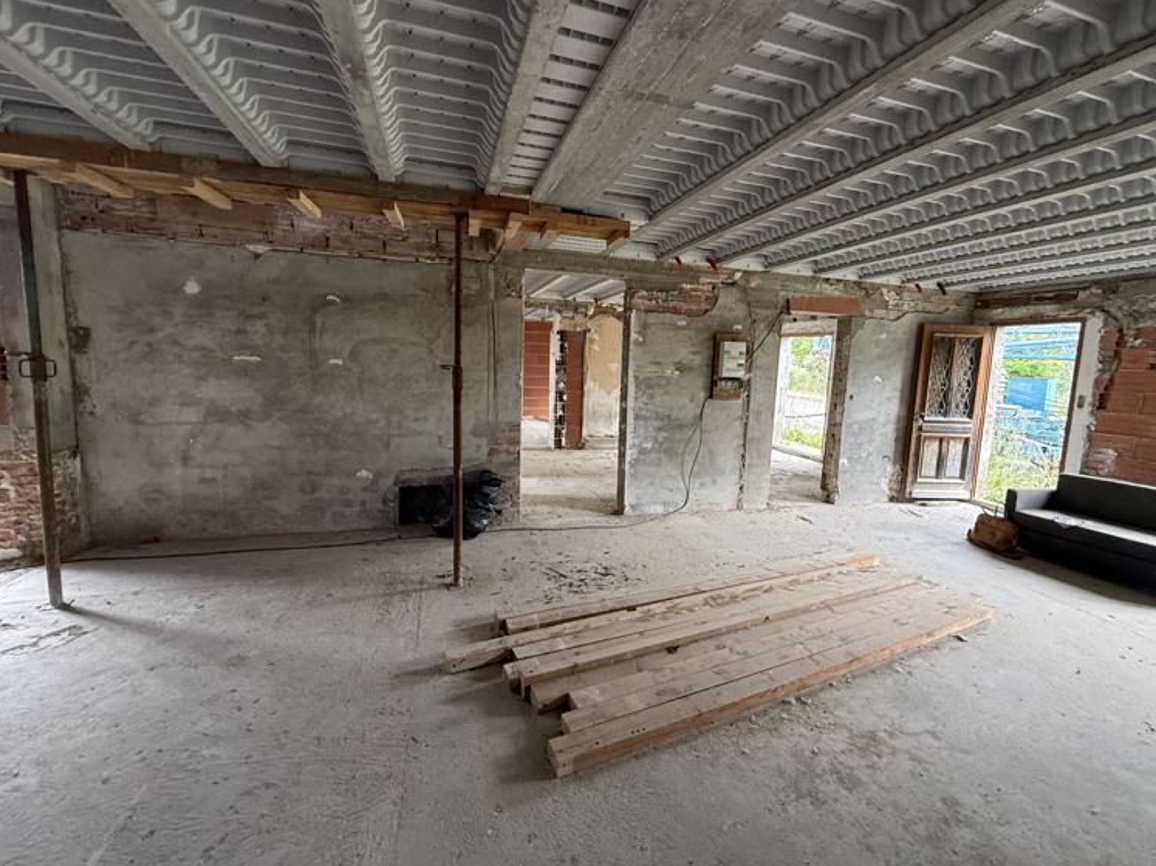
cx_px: 611
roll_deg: -2.1
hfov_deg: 98.1
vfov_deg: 81.7
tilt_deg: -6.6
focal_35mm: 15
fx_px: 501
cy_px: 419
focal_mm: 2.22
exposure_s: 1/99
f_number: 2.2
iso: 320
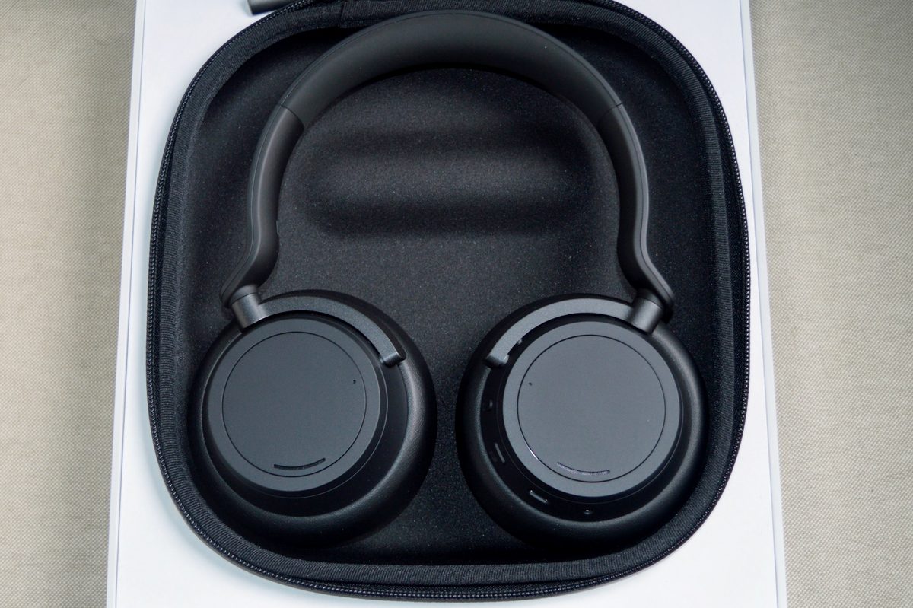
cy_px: 304
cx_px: 456
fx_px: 951
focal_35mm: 38
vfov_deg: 35.5
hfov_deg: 51.3
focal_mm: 25
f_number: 4
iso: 250
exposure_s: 1/30
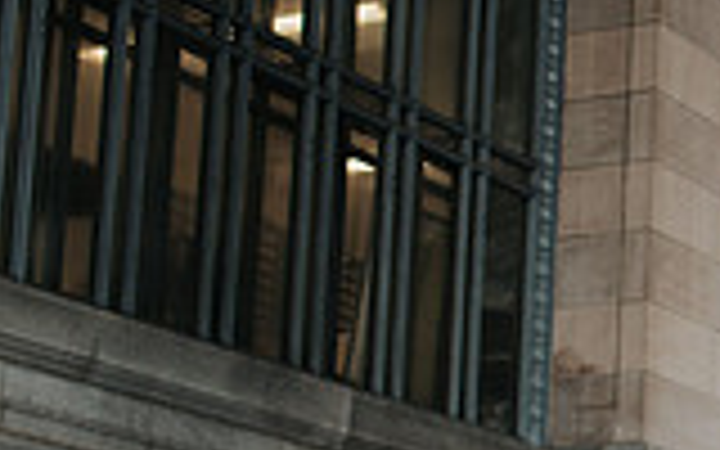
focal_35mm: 129
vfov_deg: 10.0
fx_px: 2531
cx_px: 1120
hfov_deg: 14.9
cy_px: 506
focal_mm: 35
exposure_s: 1/125
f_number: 2.8
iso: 250
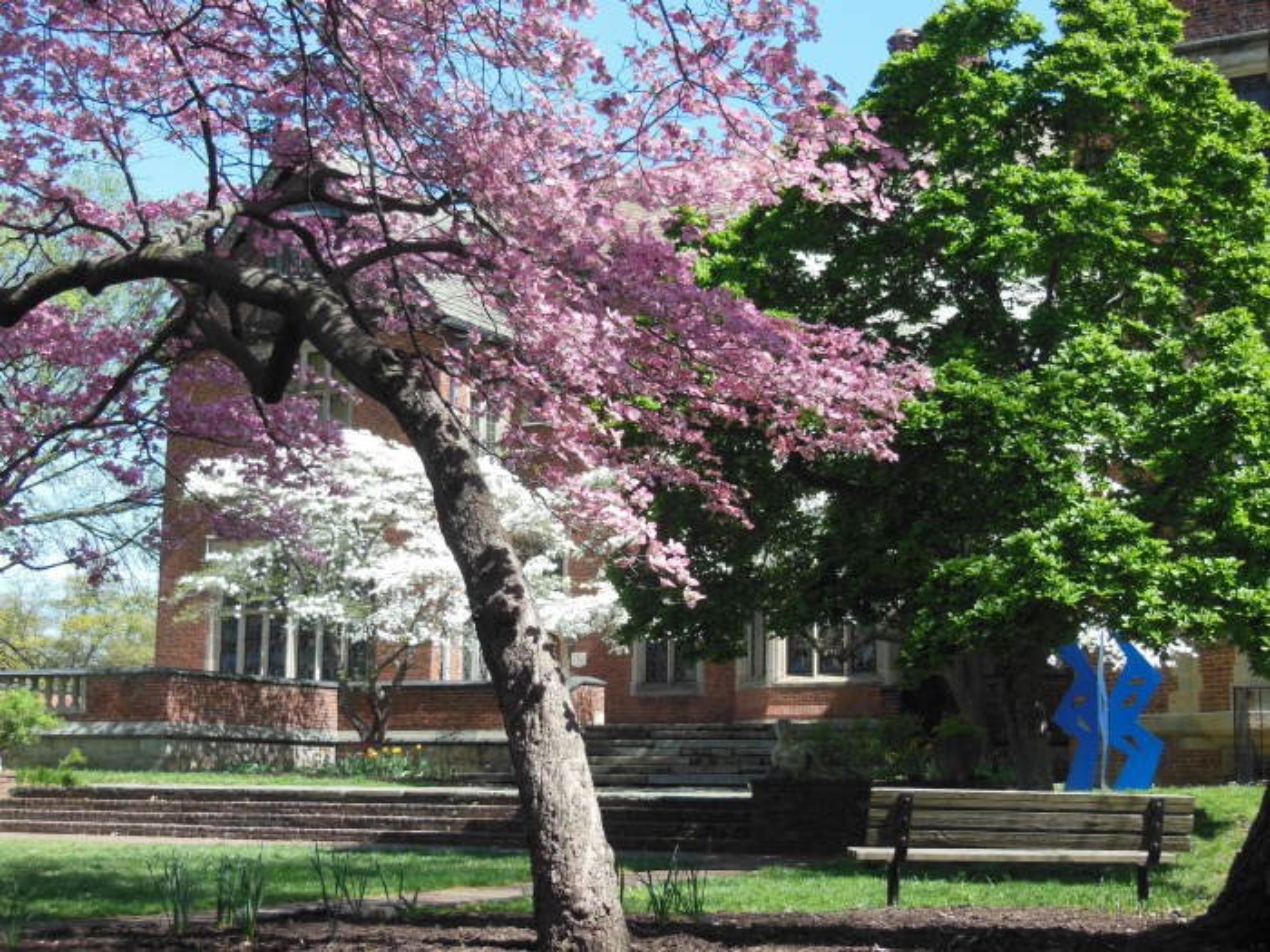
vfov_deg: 28.0
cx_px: 635
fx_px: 1908
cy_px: 476
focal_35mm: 52
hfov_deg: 36.8
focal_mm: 9.3
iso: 125
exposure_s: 1/250
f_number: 4.7
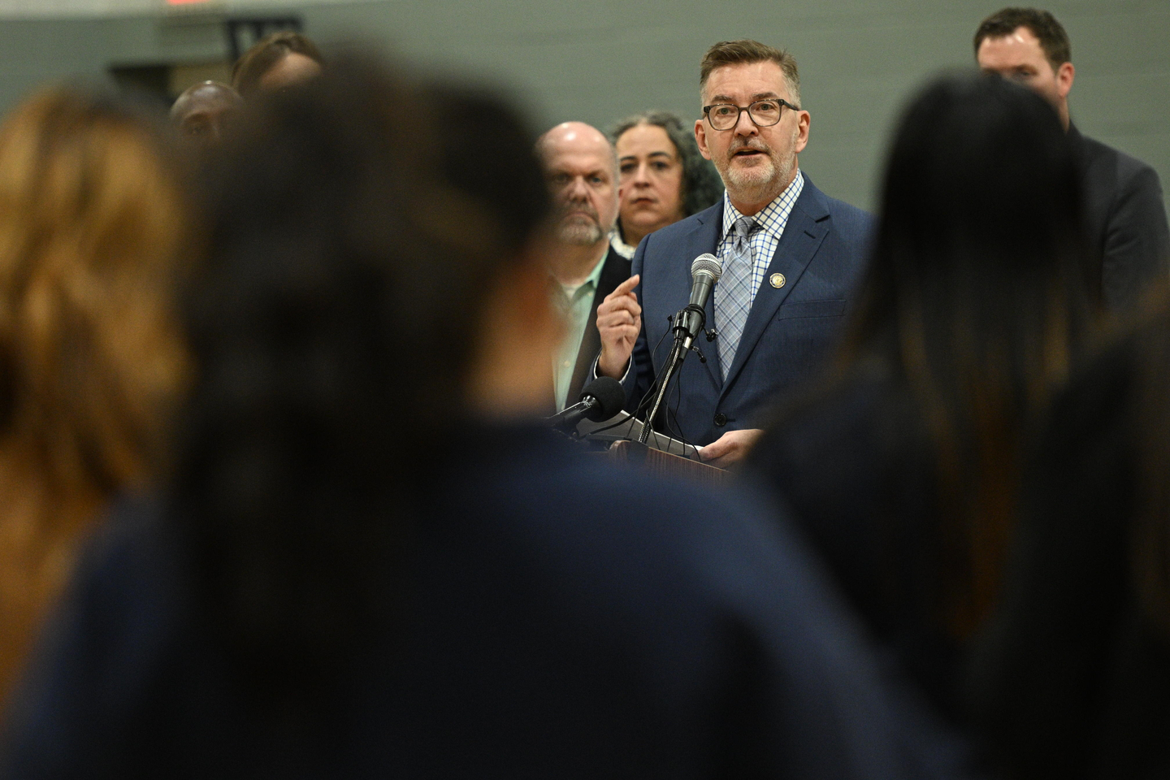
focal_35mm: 240
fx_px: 7799
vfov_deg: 5.7
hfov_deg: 8.6
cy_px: 390
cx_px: 585
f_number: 2.8
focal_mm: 160
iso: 2000
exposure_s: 1/250
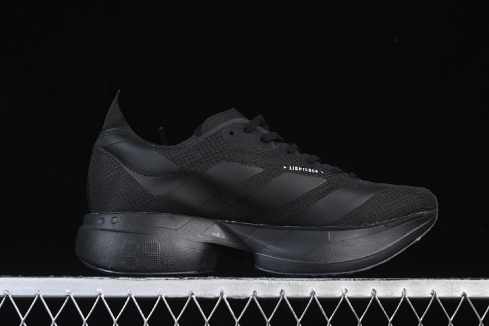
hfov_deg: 24.5
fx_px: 1128
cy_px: 167
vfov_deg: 16.5
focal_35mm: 83
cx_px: 251
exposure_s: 1/50
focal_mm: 50
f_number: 6.3
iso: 160
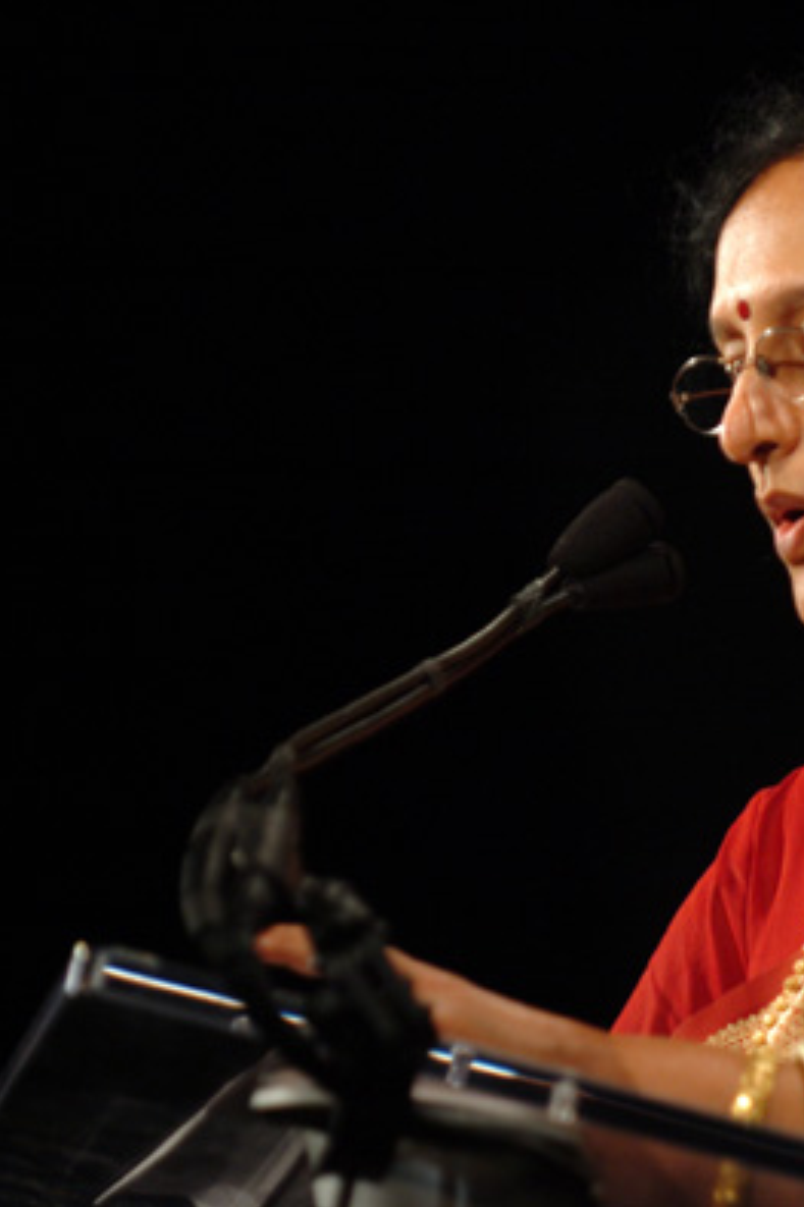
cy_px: 604
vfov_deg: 5.7
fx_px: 12204
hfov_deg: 3.8
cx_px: 783
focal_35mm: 364
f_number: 2.8
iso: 400
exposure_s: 1/160
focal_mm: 160
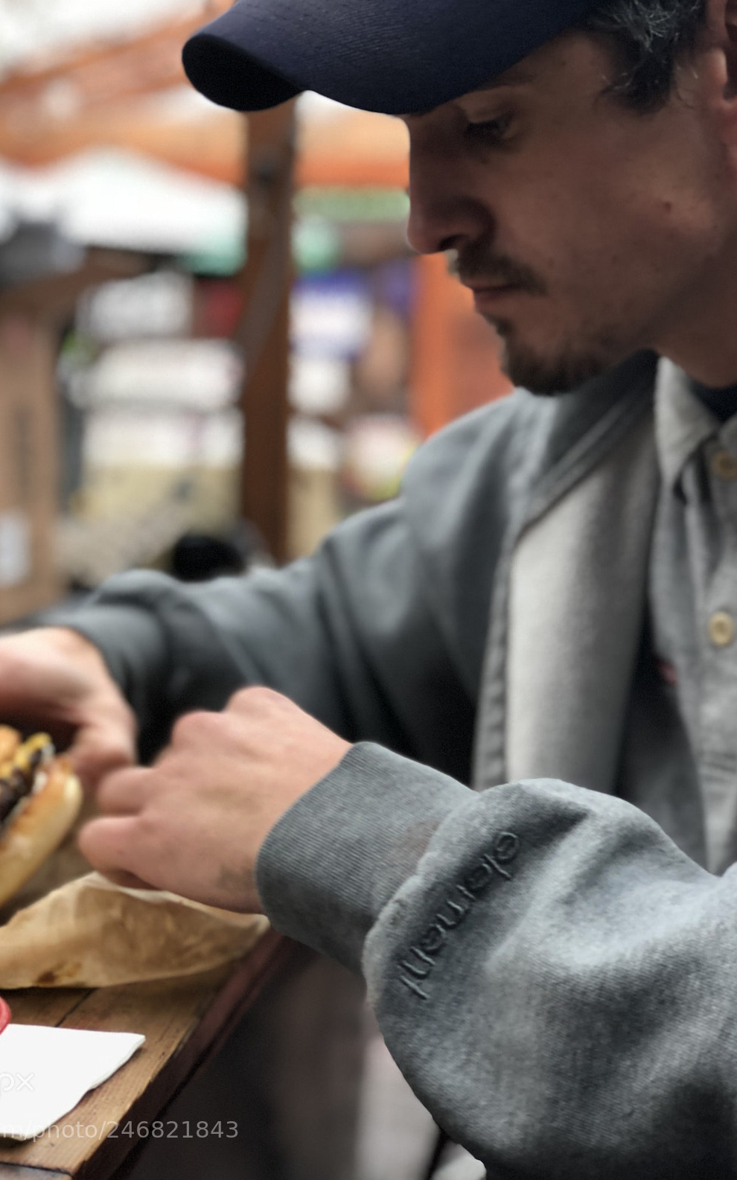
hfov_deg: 21.3
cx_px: 296
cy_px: 593
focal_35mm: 61
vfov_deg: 33.5
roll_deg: -0.9
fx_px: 1961
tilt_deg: -4.3
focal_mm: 6.6
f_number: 2.8
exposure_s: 1/120
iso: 100
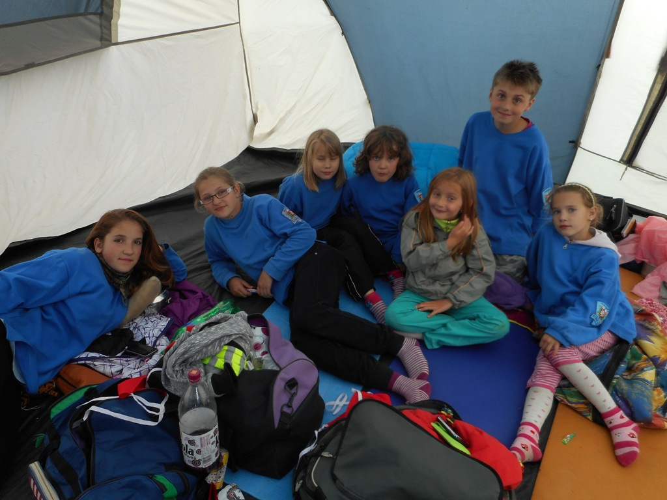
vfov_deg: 54.9
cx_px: 334
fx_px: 482
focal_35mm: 25
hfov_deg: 69.4
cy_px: 250
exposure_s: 1/80
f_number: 3.7
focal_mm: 4.5
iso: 80
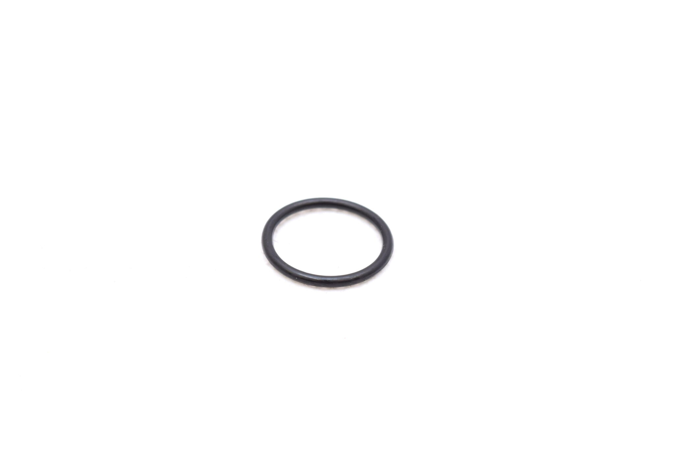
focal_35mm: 82
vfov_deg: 16.6
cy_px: 226
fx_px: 1548
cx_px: 338
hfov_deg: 24.6
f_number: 8
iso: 400
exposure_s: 1/250
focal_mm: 55
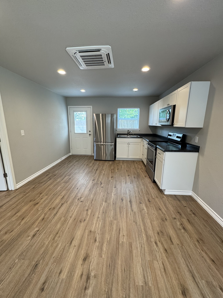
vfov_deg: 102.1
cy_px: 149
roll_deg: +0.4
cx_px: 112
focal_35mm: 14
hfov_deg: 85.7
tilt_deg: -10.3
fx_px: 120
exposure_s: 1/120
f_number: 2.2
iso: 200
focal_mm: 2.22
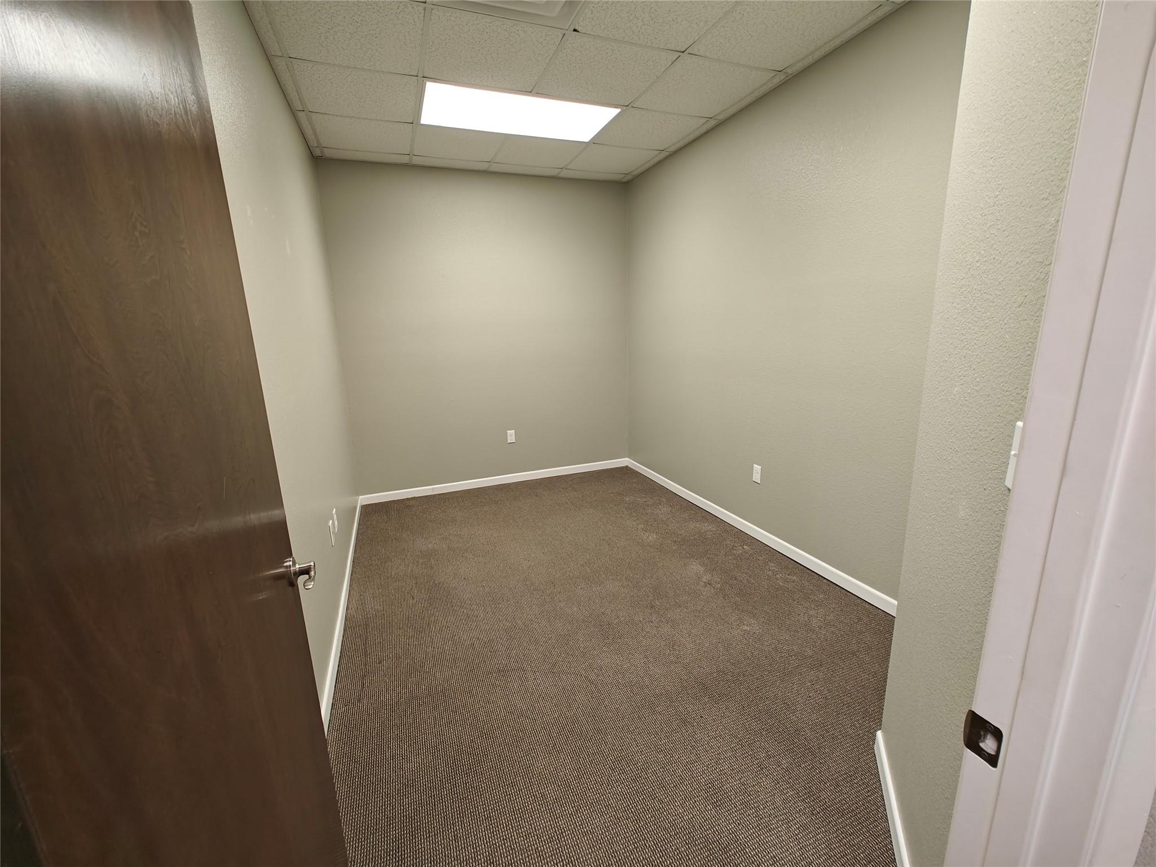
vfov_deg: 85.7
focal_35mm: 14
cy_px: 434
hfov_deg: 102.1
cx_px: 578
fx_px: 468
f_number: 2.2
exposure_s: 1/60
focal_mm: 2.59
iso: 160
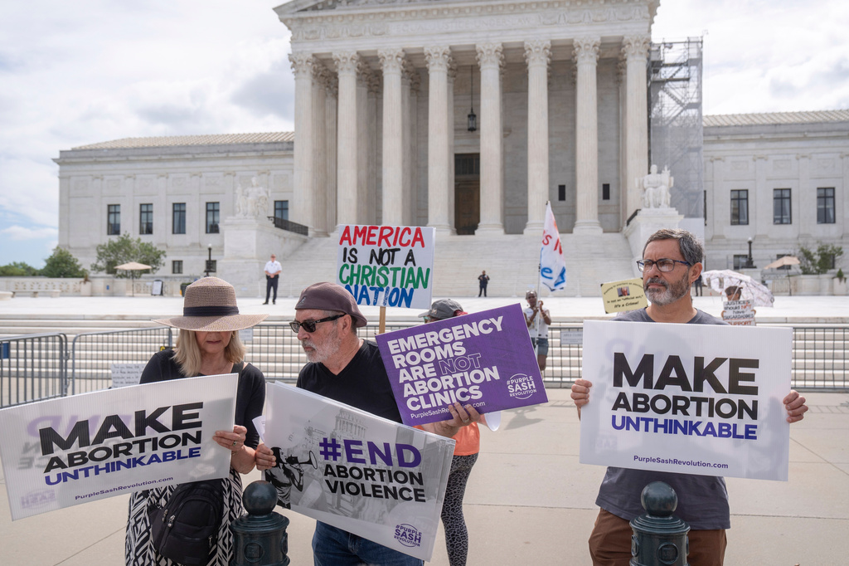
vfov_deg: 42.3
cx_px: 424
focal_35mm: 31
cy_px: 283
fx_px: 731
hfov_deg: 60.3
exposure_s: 1/1250
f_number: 5
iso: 250
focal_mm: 31
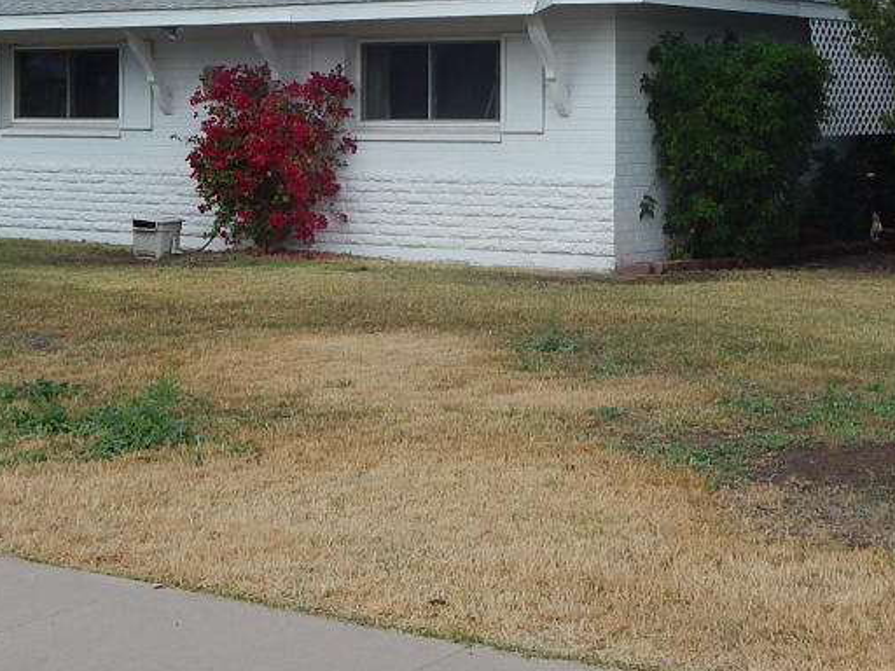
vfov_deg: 19.1
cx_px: 549
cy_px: 100
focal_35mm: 76
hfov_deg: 25.6
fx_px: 1965
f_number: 3.4
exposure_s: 1/800
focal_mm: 6.8
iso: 125
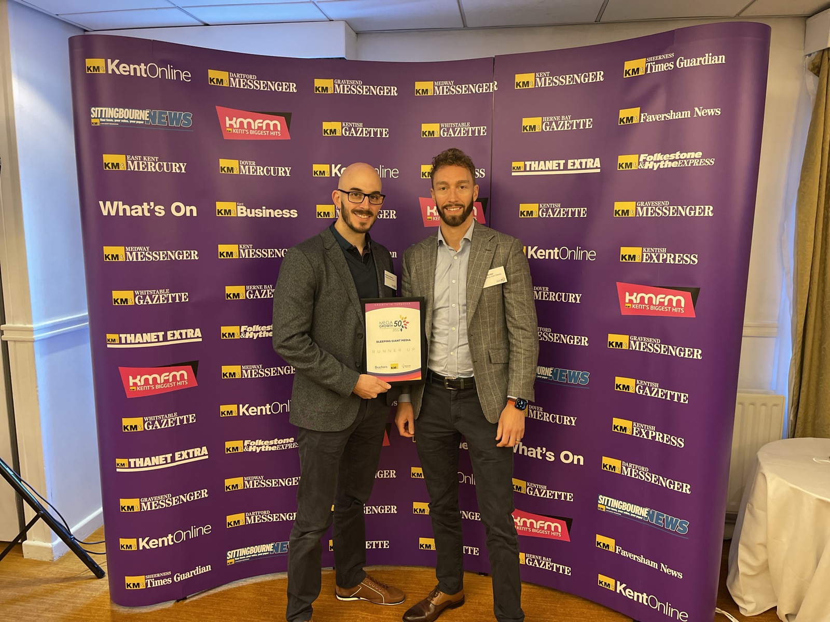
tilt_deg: -9.9
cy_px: 311
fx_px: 623
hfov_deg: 67.3
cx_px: 415
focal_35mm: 26
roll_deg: -0.8
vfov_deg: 53.1
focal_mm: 5.1
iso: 400
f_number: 1.6
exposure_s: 1/33
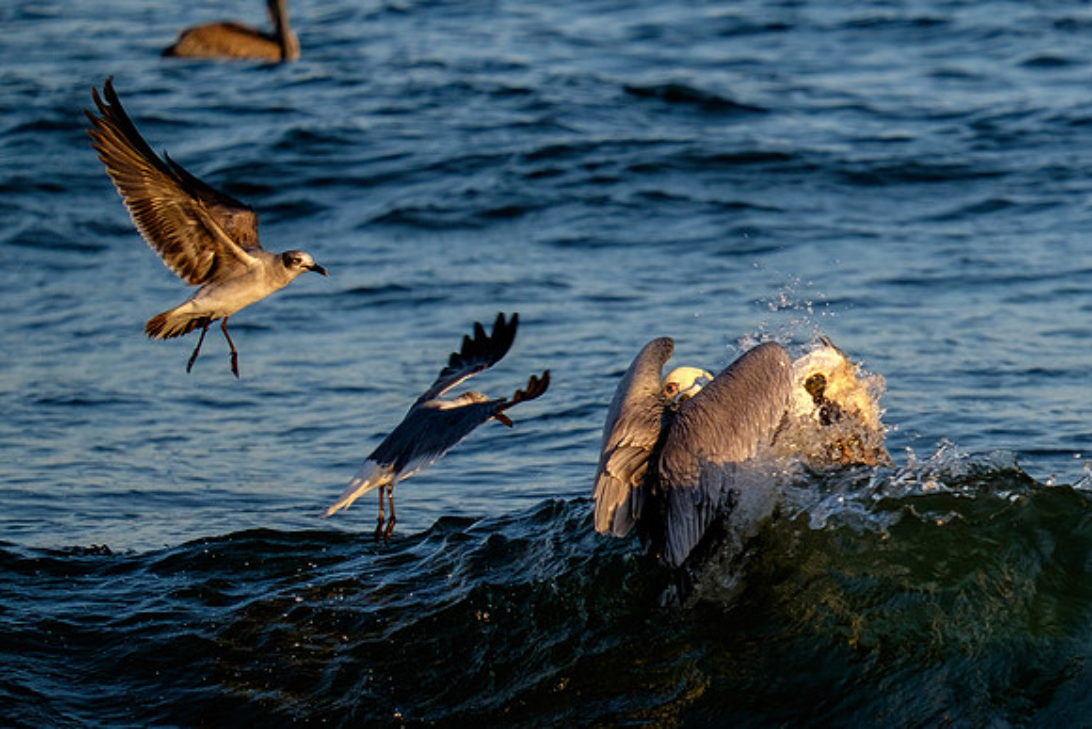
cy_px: 513
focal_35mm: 555
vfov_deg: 2.5
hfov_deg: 3.7
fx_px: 16834
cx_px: 1010
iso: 200
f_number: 5.6
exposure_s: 1/1000
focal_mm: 200
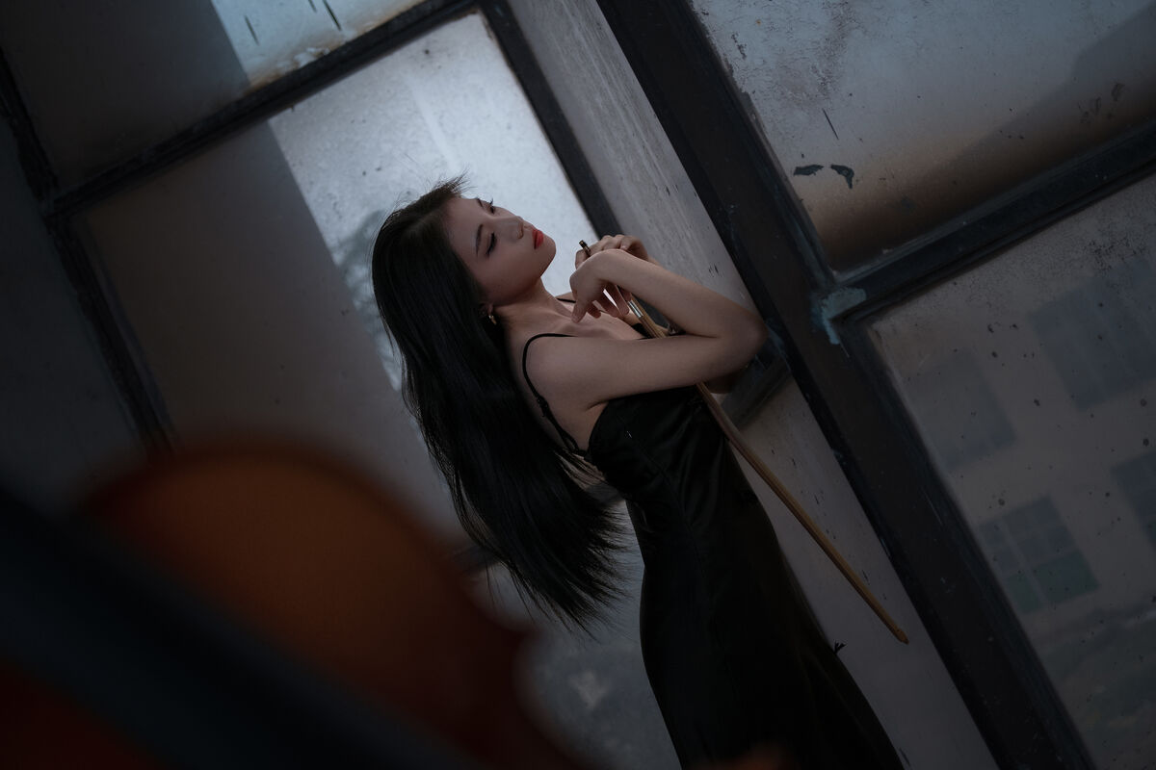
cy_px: 385
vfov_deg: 33.4
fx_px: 1284
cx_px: 578
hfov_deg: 48.5
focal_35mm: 40
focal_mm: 40
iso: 320
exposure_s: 1/160
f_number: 2.5
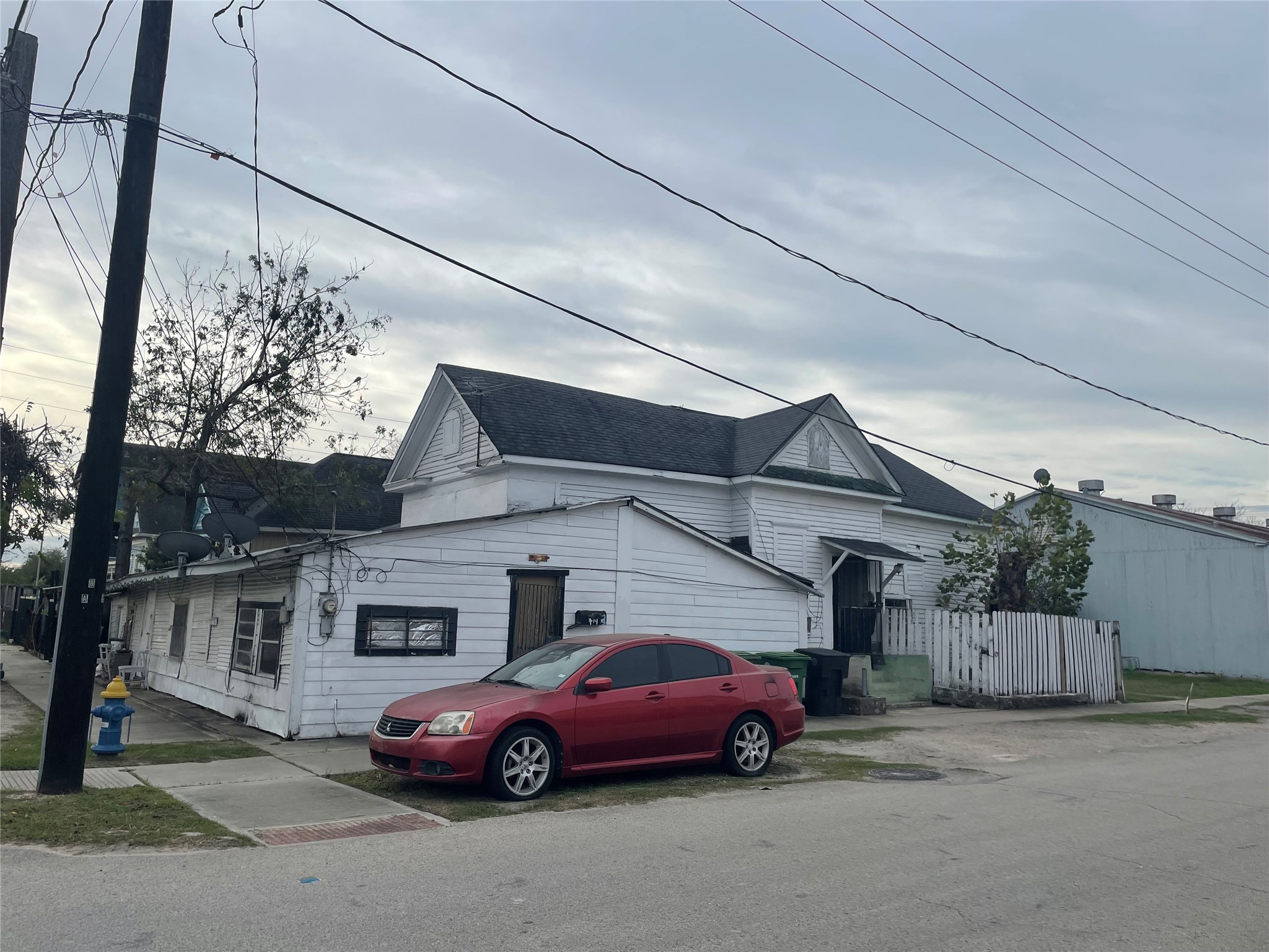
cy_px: 476
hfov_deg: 67.3
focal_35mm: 26
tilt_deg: +9.7
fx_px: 953
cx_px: 634
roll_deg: -1.3
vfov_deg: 53.1
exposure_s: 1/2959
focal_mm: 4.2
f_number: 1.6
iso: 32
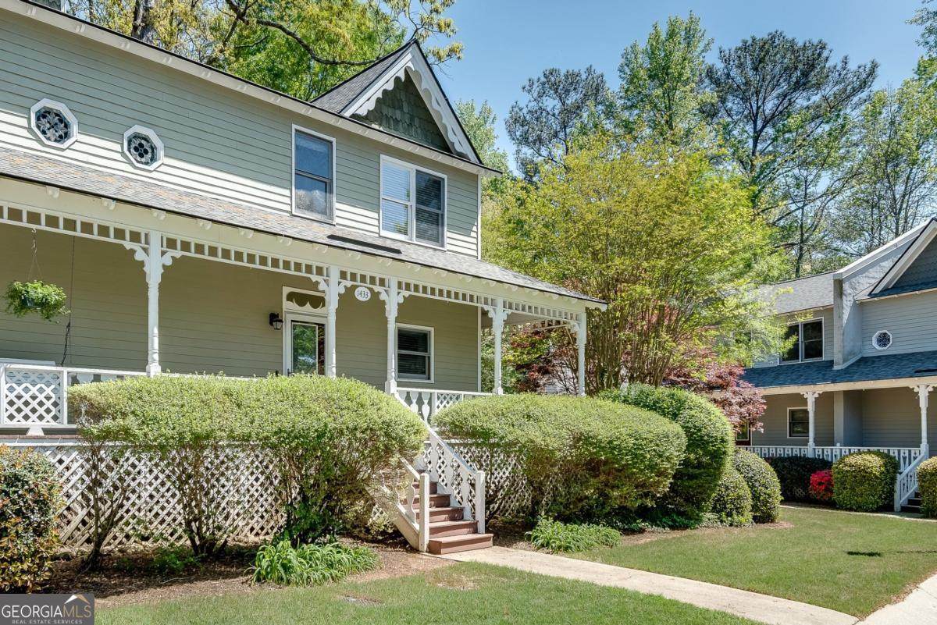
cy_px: 312
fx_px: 417
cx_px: 468
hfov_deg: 96.7
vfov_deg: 73.8
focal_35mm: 16
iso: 100
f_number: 8
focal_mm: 16
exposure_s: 1/320
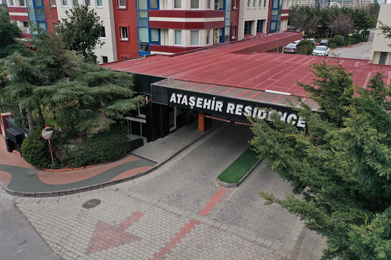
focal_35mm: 28
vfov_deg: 46.4
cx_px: 196
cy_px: 130
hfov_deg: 65.5
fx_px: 304
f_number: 3.5
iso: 100
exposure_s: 1/100
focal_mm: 10.26
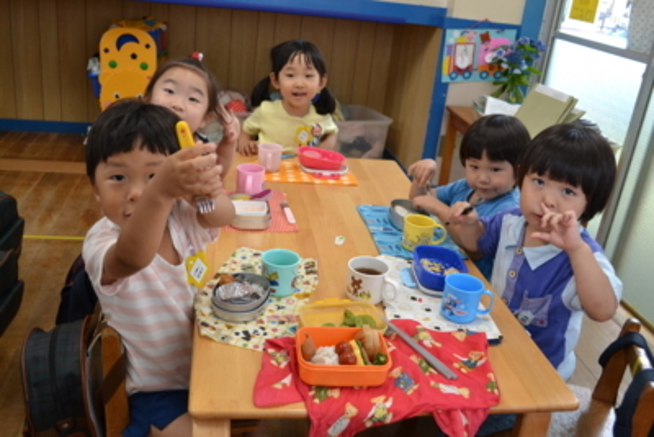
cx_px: 327
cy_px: 218
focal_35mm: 33
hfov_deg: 57.2
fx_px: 600
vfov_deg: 40.0
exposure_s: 1/60
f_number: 4
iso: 450
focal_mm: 22
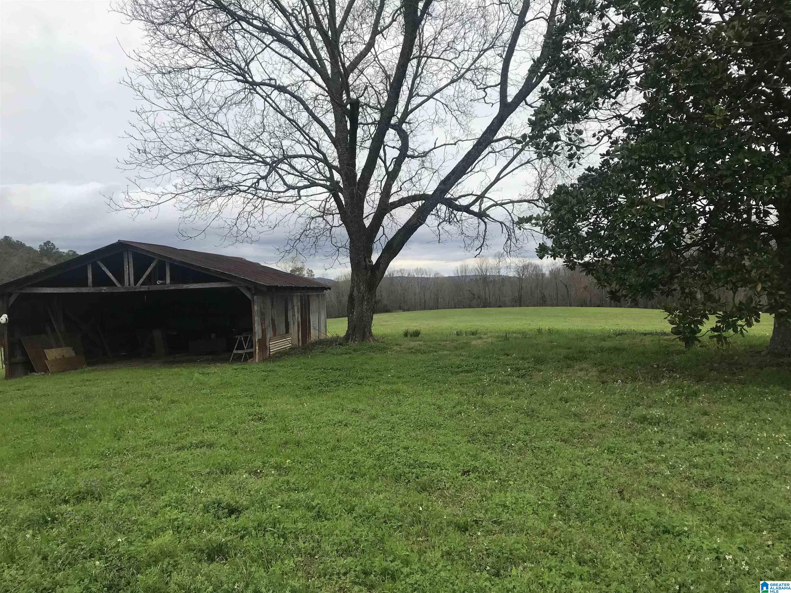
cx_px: 396
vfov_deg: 49.7
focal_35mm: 28
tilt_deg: +0.5
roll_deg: +1.9
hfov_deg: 63.4
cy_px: 296
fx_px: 640
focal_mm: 3.99
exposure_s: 1/638
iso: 20
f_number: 1.8
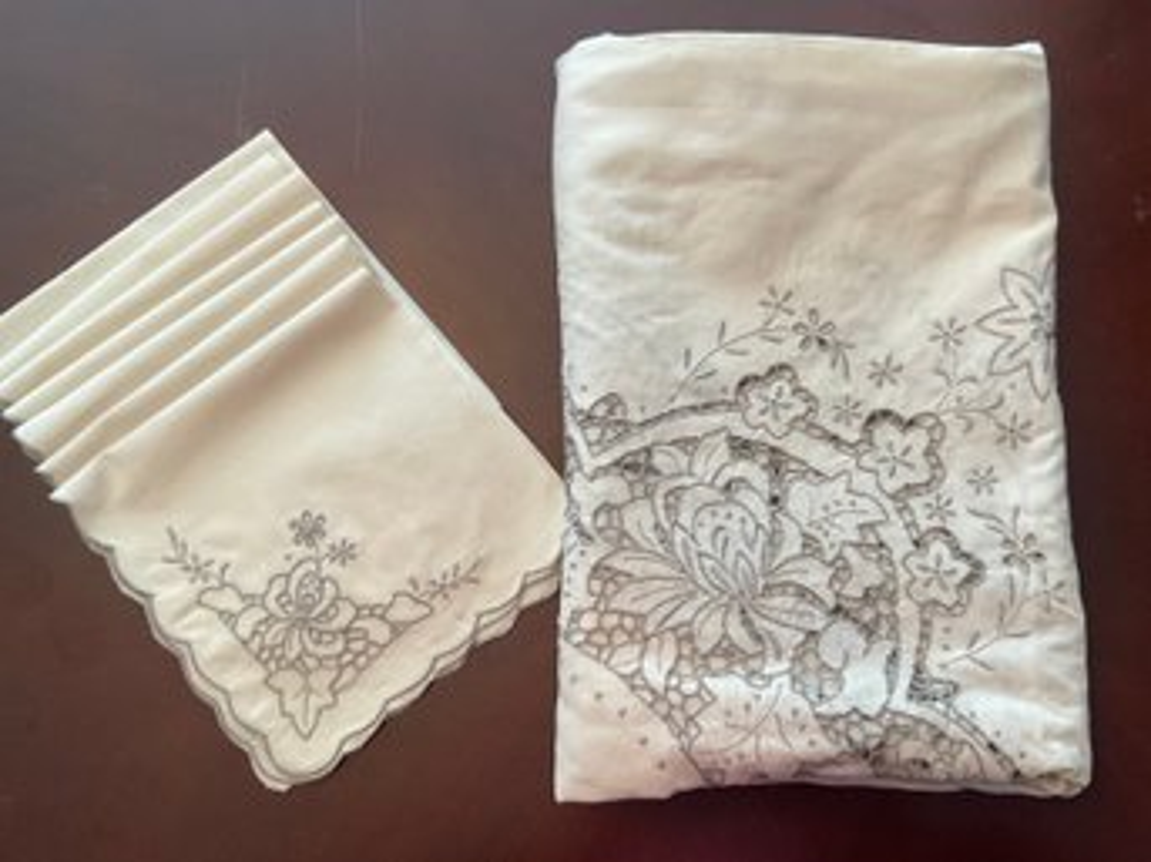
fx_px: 964
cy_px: 431
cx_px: 576
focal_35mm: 29
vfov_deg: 48.2
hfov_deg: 61.7
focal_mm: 3
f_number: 1.8
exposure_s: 1/60
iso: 80
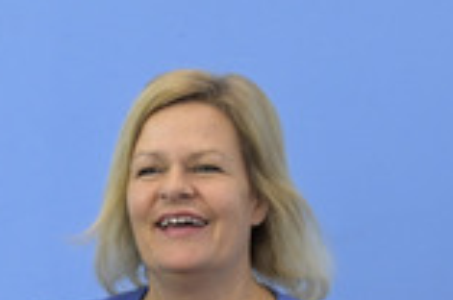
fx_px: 1808
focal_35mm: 144
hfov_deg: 14.0
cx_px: -39
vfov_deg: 9.3
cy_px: 378
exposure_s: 1/400
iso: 5000
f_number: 7.1
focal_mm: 50
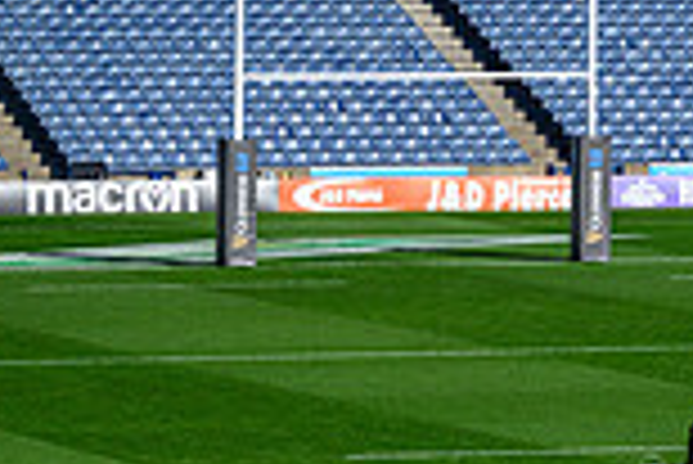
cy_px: -178
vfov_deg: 2.9
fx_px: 9075
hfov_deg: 4.3
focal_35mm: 471
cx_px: 1238
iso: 500
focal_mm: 125
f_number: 3.5
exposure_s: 1/5000
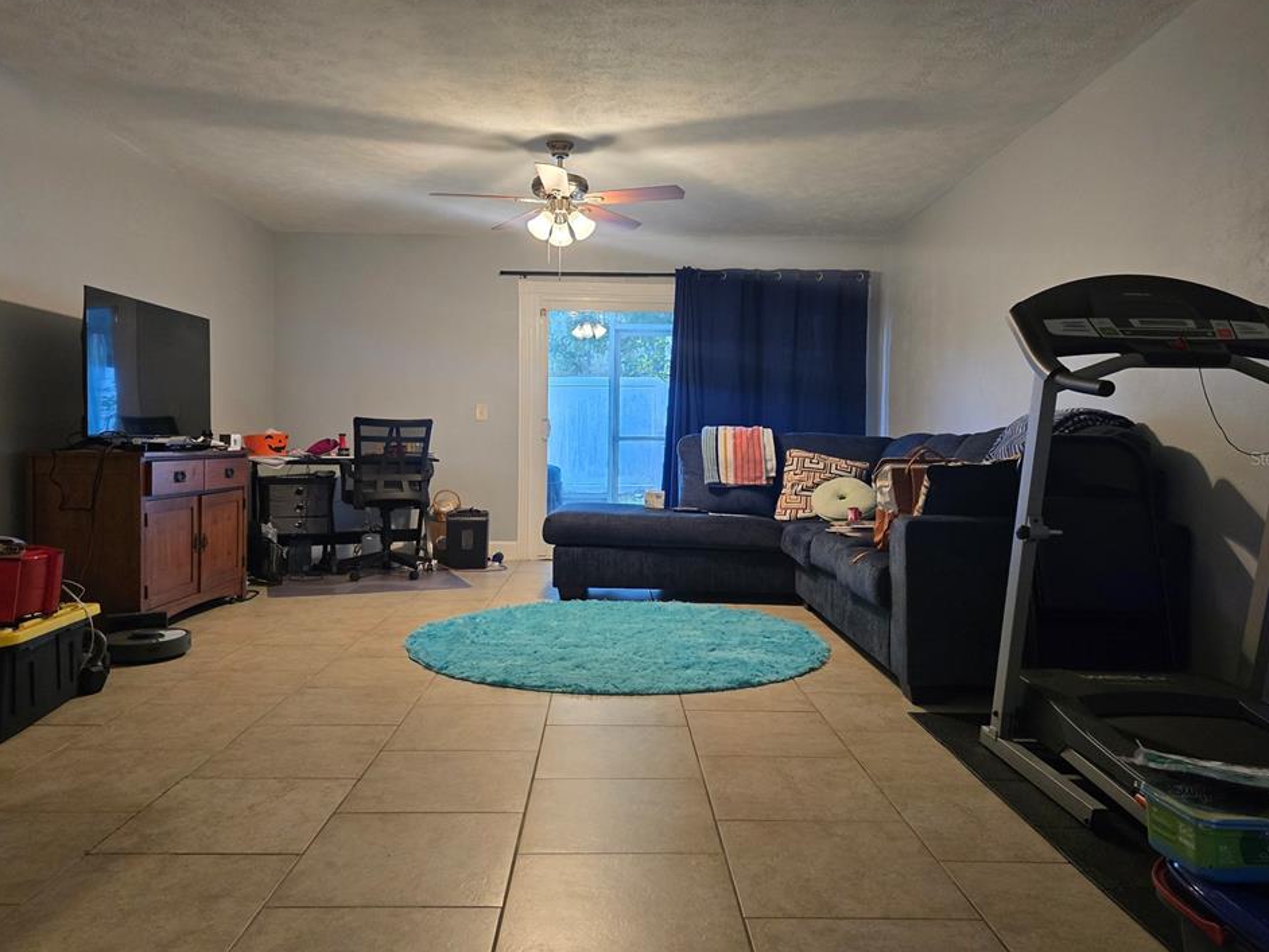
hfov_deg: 69.4
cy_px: 458
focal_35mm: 25
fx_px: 917
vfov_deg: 54.9
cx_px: 643
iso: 800
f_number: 1.7
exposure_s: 1/120
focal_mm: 6.3
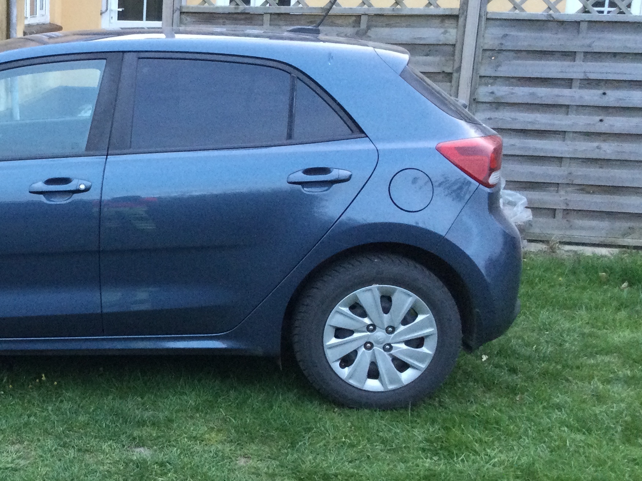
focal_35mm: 58
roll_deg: -0.6
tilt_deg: -12.9
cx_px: 64
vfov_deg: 25.2
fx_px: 1075
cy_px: 263
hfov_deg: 31.7
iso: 125
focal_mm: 3.3
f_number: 2.4
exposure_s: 1/33
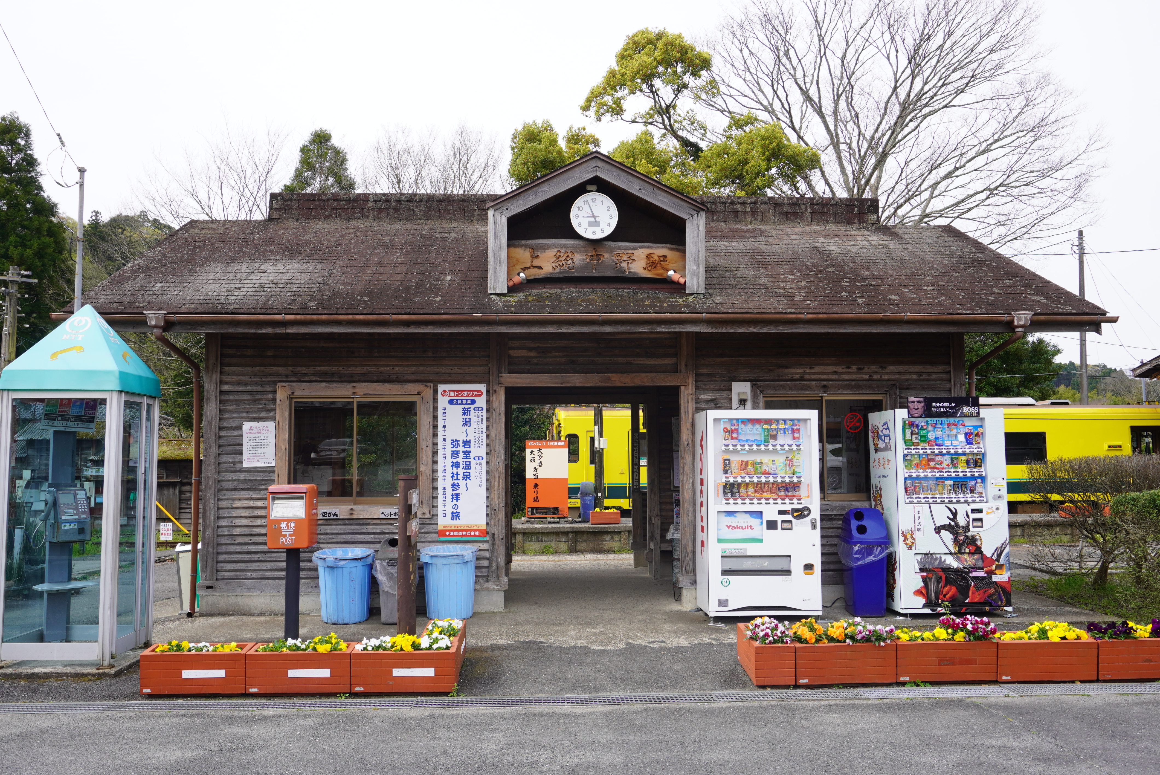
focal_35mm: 30
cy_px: 388
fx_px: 967
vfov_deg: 43.7
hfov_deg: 61.9
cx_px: 580
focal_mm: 20
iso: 100
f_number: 8
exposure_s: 1/125
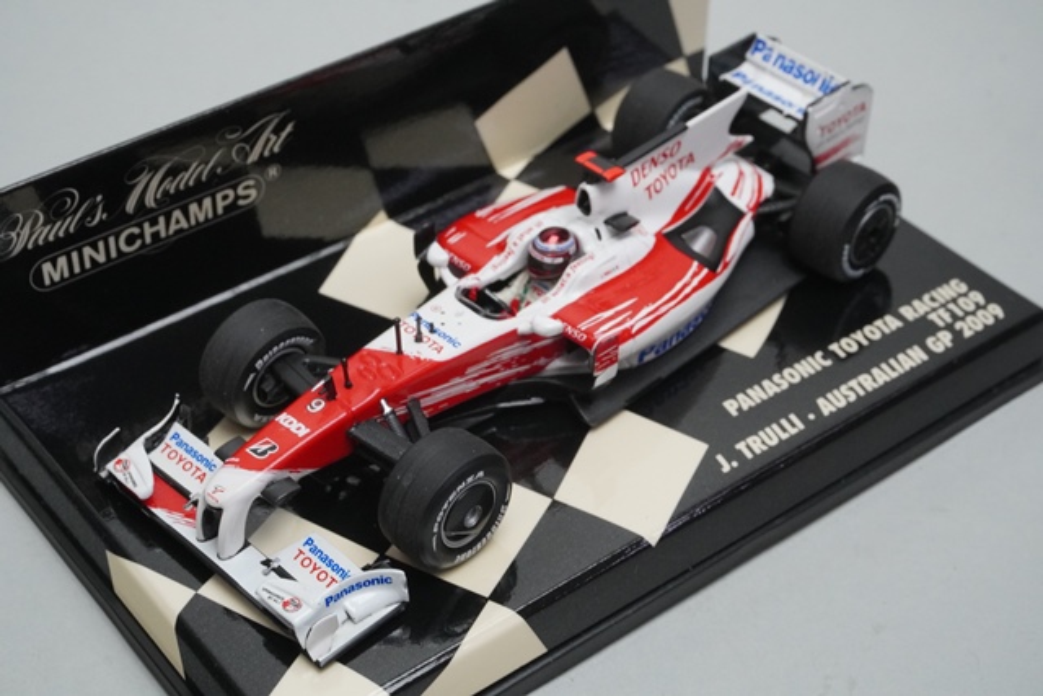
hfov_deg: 33.4
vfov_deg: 22.6
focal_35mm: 60
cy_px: 348
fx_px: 1739
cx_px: 522
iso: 3200
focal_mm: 40
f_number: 16
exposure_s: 1/30
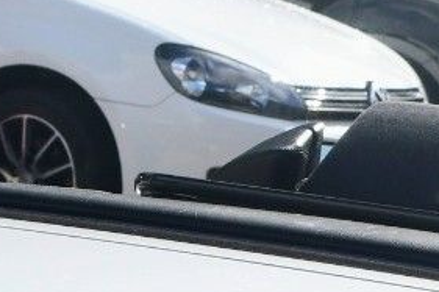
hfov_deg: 6.8
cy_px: 559
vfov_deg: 4.5
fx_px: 3656
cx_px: 492
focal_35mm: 300
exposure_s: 1/250
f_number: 8
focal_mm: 35
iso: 160
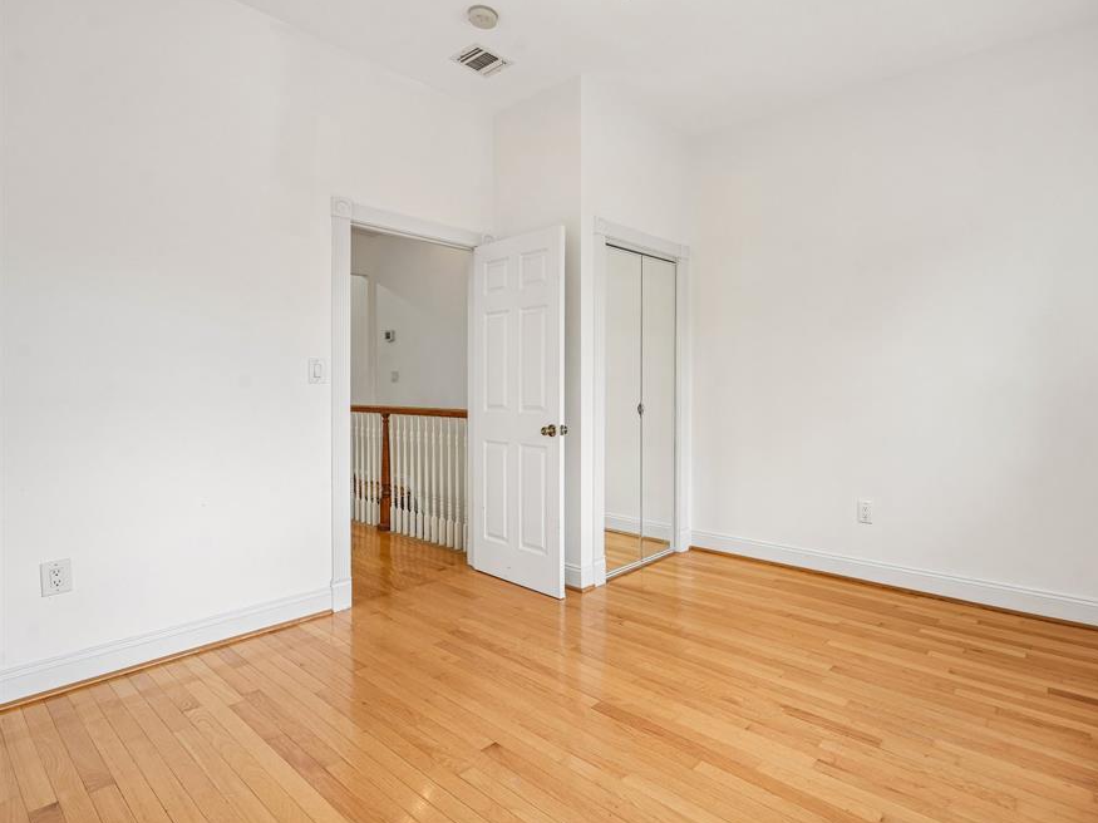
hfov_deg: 87.0
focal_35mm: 18
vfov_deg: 71.6
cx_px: 641
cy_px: 403
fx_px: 571
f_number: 8
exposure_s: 1/30
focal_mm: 16
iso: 125
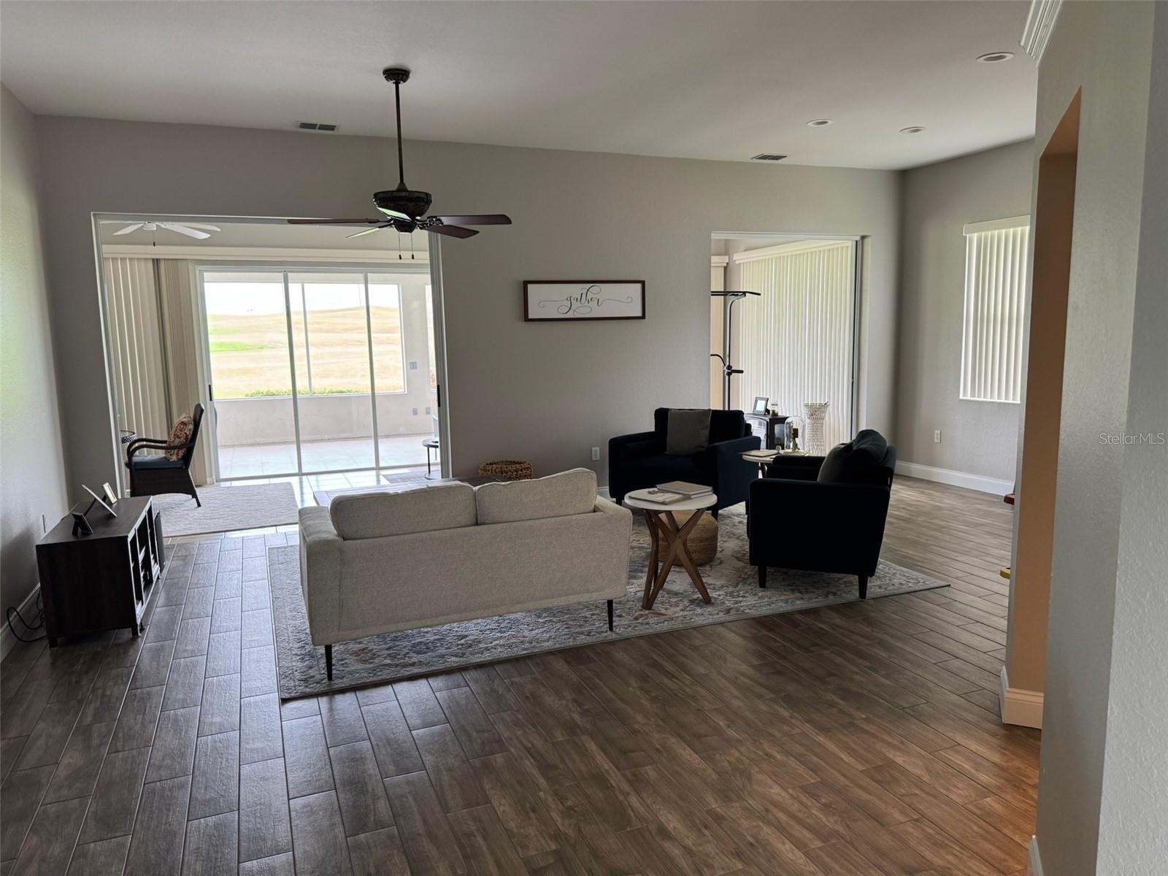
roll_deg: +0.7
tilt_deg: -8.5
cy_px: 438
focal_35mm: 24
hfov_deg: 71.6
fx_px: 810
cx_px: 584
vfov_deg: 56.8
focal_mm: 6.76
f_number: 1.78
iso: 200
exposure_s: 1/120
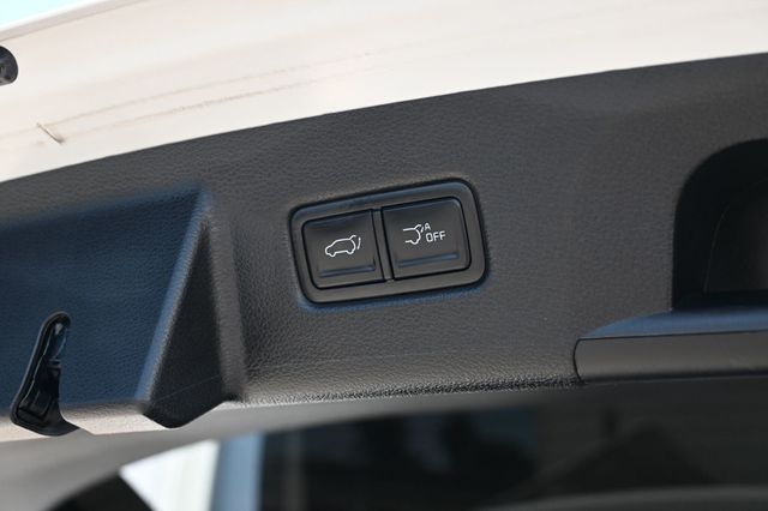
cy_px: 256
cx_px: 384
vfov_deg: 27.6
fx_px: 1039
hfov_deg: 40.6
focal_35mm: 49
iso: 400
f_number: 5
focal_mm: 32.5
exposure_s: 1/160
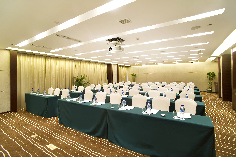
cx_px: 118
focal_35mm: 17
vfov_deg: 70.4
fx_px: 111
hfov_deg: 93.3
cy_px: 78
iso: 100
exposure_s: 1
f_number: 11
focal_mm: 17
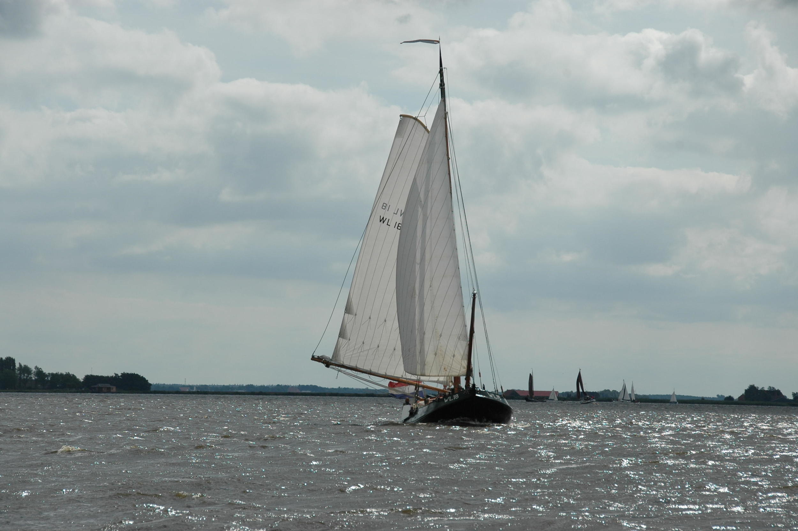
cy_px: 266
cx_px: 399
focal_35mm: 158
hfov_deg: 13.1
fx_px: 3488
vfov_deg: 8.7
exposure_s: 1/1250
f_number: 9
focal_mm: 105
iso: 200
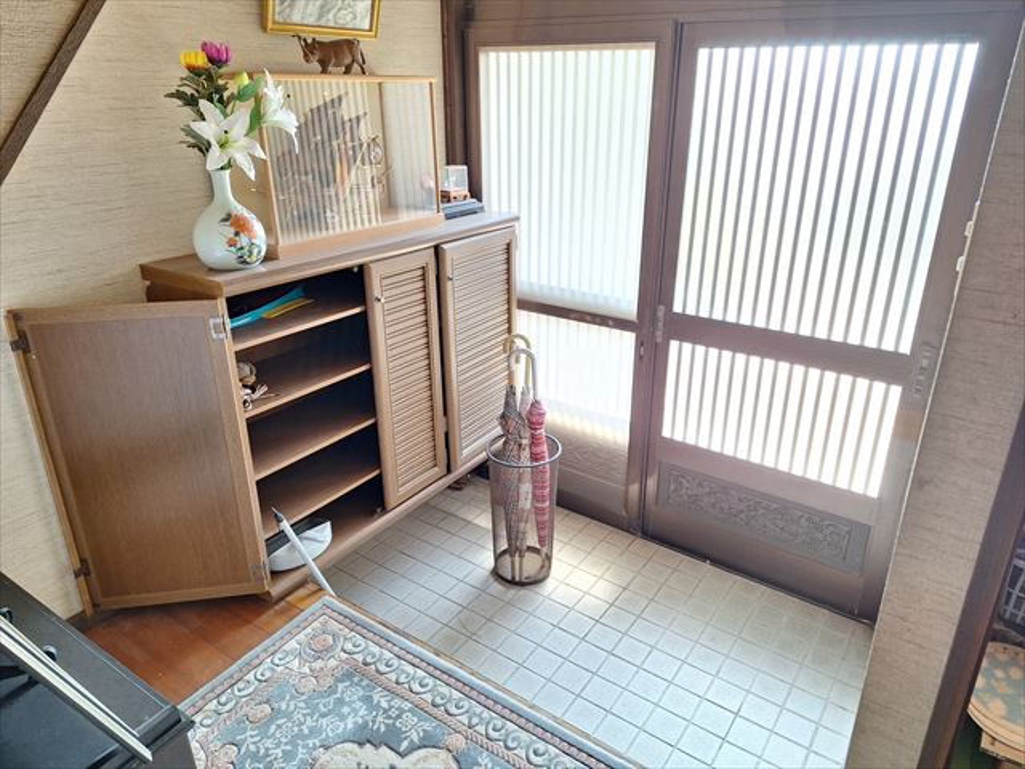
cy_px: 384
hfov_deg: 73.9
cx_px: 512
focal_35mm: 23
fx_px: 681
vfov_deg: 58.9
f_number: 1.8
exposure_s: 1/50
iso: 200
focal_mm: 5.54
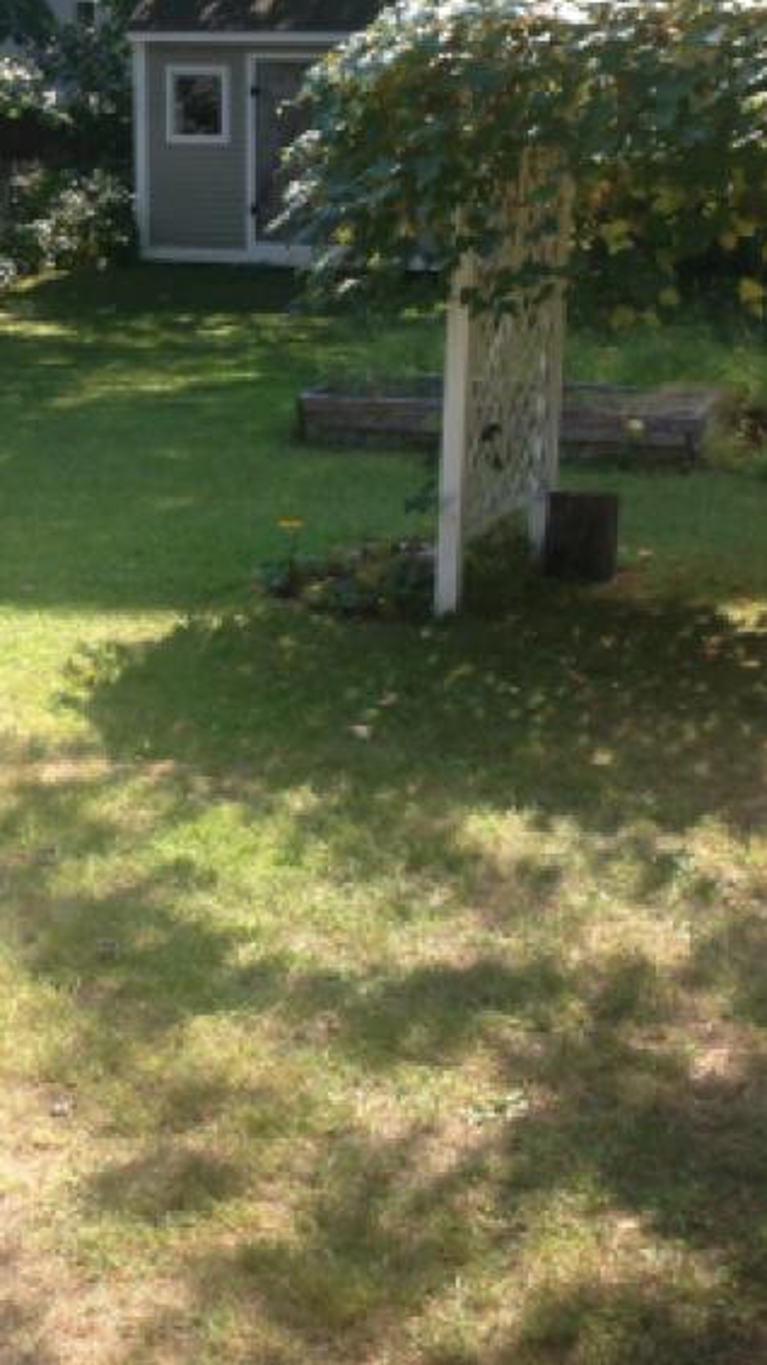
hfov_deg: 17.5
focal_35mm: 69
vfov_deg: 30.5
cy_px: 517
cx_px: 328
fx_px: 2497
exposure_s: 1/343
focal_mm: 4.28
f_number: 2.4
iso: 50
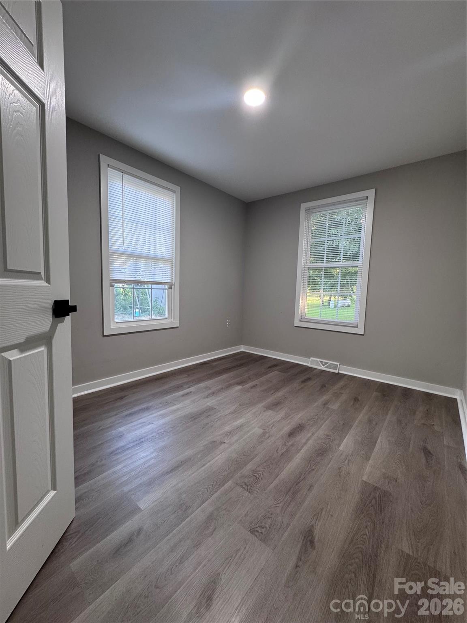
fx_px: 252
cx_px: 234
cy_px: 312
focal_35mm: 14
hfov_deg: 85.7
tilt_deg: -4.3
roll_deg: -1.3
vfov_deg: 102.1
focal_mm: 2.22
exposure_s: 1/60
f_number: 2.2
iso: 250
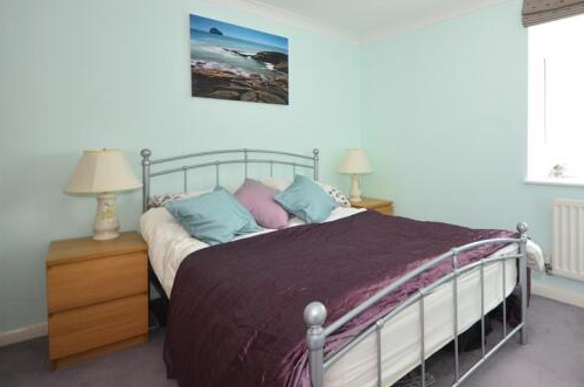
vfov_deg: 57.1
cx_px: 377
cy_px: 148
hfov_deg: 77.6
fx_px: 351
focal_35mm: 22
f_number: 5
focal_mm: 11
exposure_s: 1/6
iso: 200
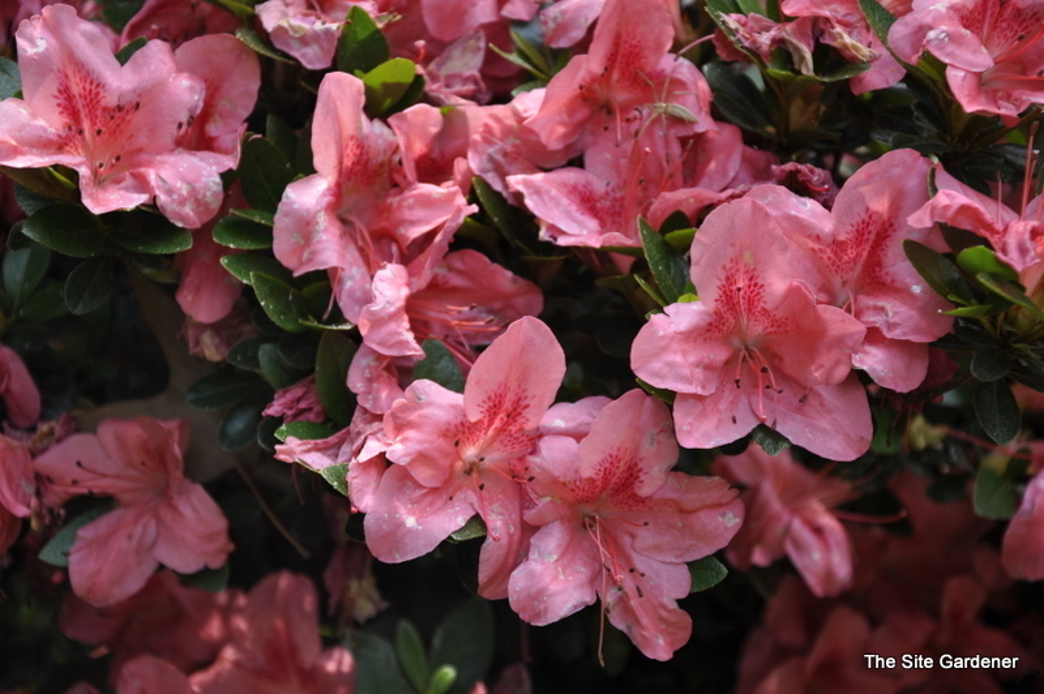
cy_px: 347
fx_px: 3477
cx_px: 522
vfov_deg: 11.4
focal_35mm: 120
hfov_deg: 17.1
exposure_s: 1/160
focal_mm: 80
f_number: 6.3
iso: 200
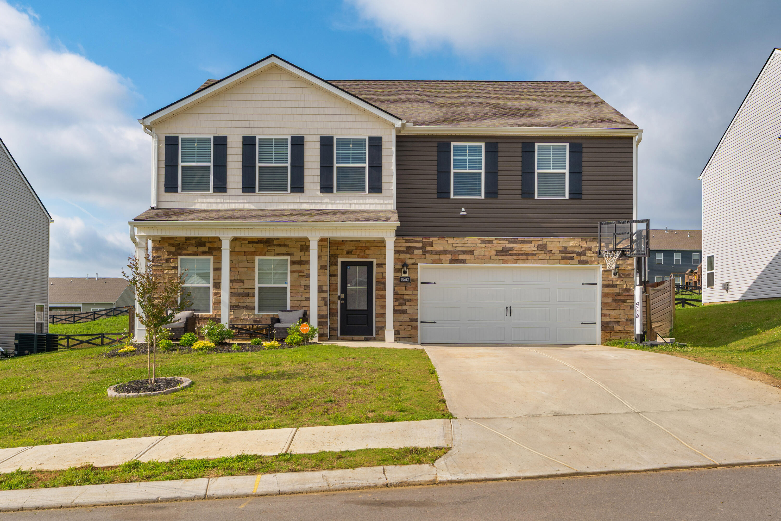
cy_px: 260
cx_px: 390
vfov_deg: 37.9
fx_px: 759
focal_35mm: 35
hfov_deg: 54.4
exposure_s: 1/1000
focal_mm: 35
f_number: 7.1
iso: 320
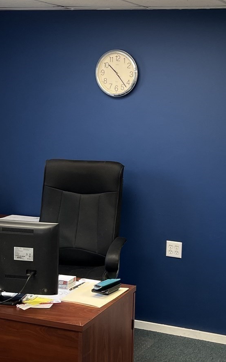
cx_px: 170
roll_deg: -1.7
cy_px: 179
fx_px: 631
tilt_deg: -8.3
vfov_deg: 32.0
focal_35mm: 64
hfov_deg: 20.2
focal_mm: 5.7
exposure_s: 1/60
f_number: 1.5
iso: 64
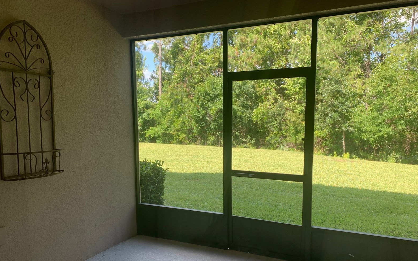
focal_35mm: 28
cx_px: 210
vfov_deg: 44.3
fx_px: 319
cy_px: 157
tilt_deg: -7.9
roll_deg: +0.7
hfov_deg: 66.5
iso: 32
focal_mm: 4.25
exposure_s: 1/122
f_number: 1.8
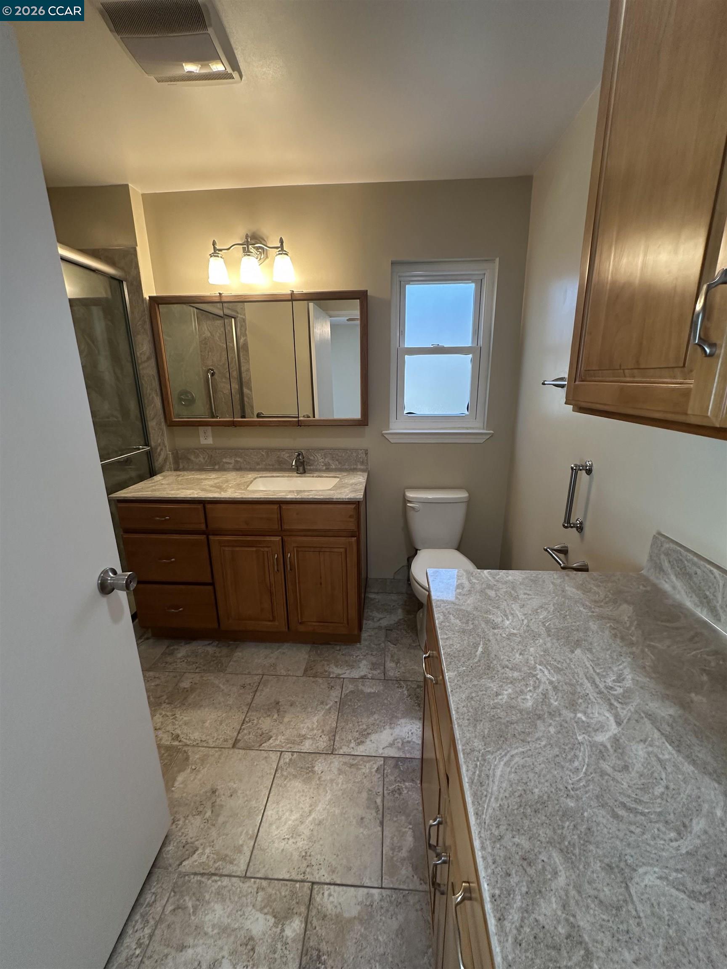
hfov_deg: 85.7
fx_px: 392
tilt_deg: -14.8
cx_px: 364
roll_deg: +0.5
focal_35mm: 14
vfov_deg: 102.1
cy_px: 484
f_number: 2.2
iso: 200
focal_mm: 2.22
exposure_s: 1/60
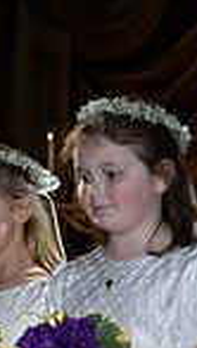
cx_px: 43
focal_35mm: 224
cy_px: 452
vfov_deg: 9.4
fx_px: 2074
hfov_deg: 5.4
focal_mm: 70
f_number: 7.1
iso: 640
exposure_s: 1/250
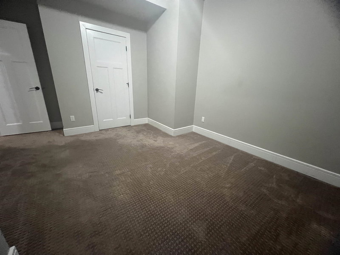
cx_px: 170
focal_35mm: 13
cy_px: 128
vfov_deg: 89.9
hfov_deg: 106.2
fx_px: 128
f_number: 1.8
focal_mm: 1.57
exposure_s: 1/60
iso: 800
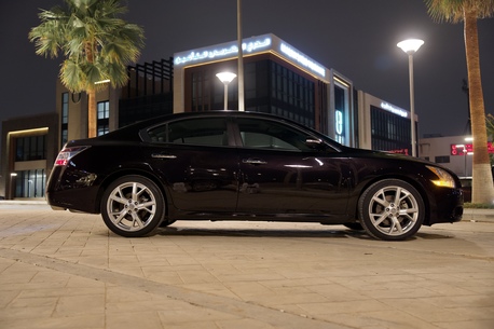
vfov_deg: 37.8
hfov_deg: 54.5
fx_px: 480
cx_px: 247
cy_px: 164
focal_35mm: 35
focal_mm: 35
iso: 1250
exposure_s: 1/15
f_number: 2.8
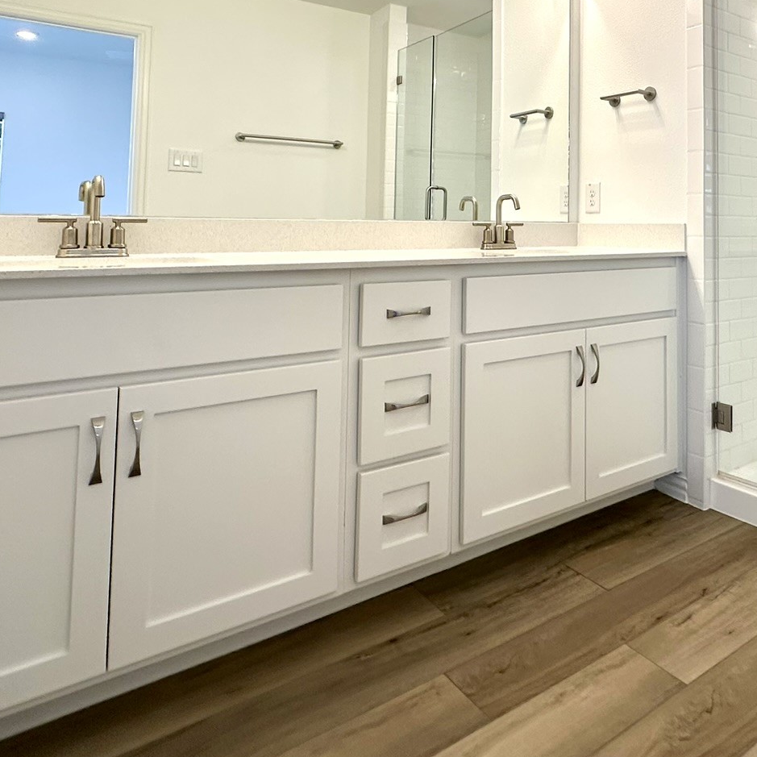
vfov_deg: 56.1
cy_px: 188
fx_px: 668
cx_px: 529
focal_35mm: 27
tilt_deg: +3.1
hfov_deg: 57.2
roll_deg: -0.1
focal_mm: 2.22
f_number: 2.2
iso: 50
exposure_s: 1/120
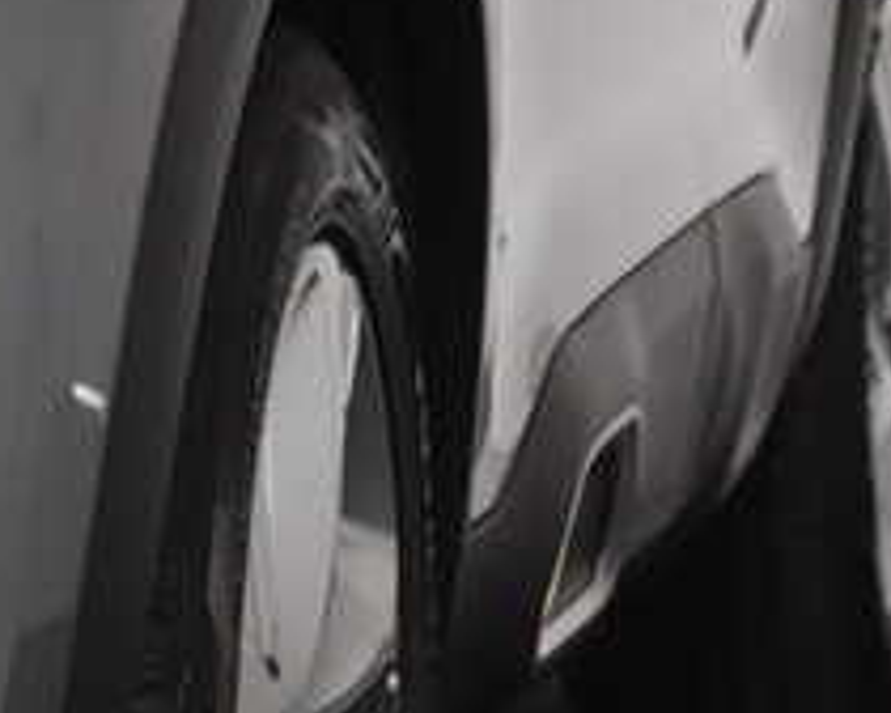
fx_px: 7700
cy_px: -19
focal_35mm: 292
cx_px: -1485
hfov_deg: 6.2
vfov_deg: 5.3
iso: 1600
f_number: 5
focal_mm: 34
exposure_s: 1/100
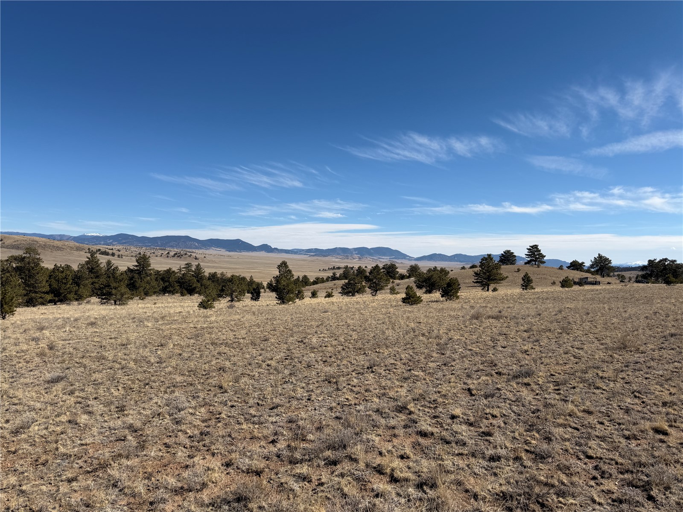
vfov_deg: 56.8
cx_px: 342
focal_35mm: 24
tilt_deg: +0.4
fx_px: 474
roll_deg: -2.7
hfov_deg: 71.6
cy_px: 256
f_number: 1.78
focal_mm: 6.76
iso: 80
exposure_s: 1/7353
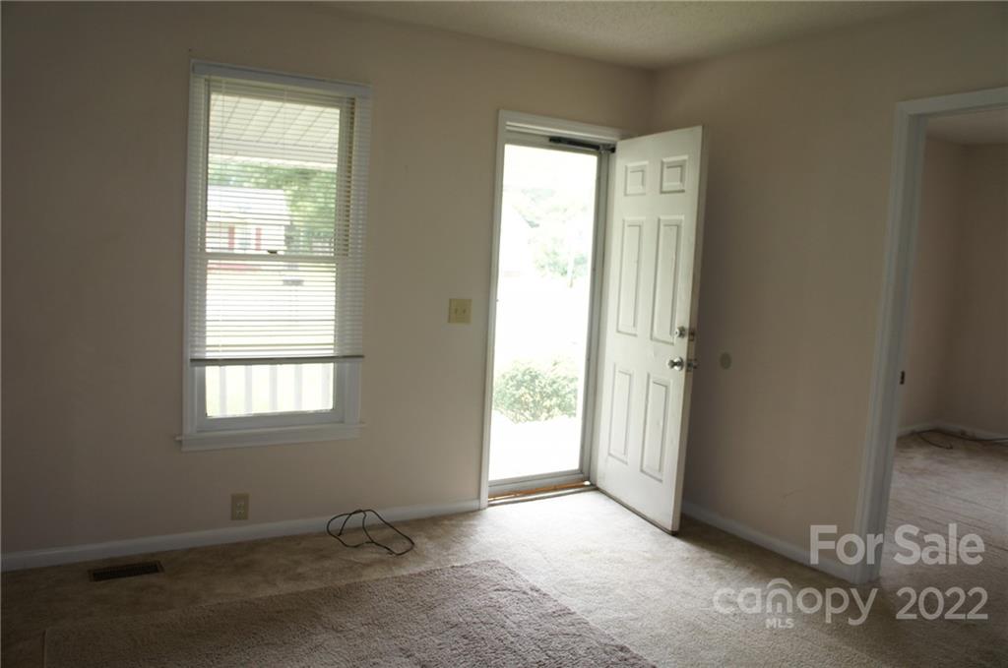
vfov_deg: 47.8
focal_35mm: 27
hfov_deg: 67.5
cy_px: 334
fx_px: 755
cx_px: 504
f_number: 3.5
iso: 250
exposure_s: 1/60
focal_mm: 18
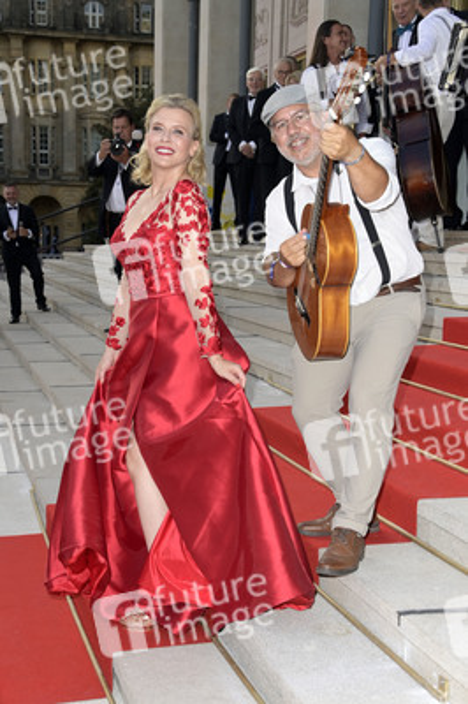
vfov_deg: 41.1
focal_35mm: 48
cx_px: 234
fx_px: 938
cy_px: 352
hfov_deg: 28.0
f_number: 6.3
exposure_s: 1/250
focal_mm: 48
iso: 800
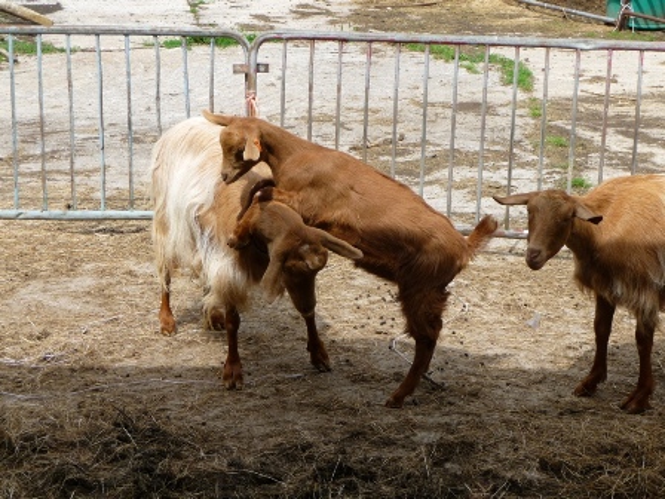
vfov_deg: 19.1
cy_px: 250
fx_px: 1479
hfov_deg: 25.3
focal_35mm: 77
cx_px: 332
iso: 100
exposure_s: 1/400
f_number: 4.6
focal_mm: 13.1
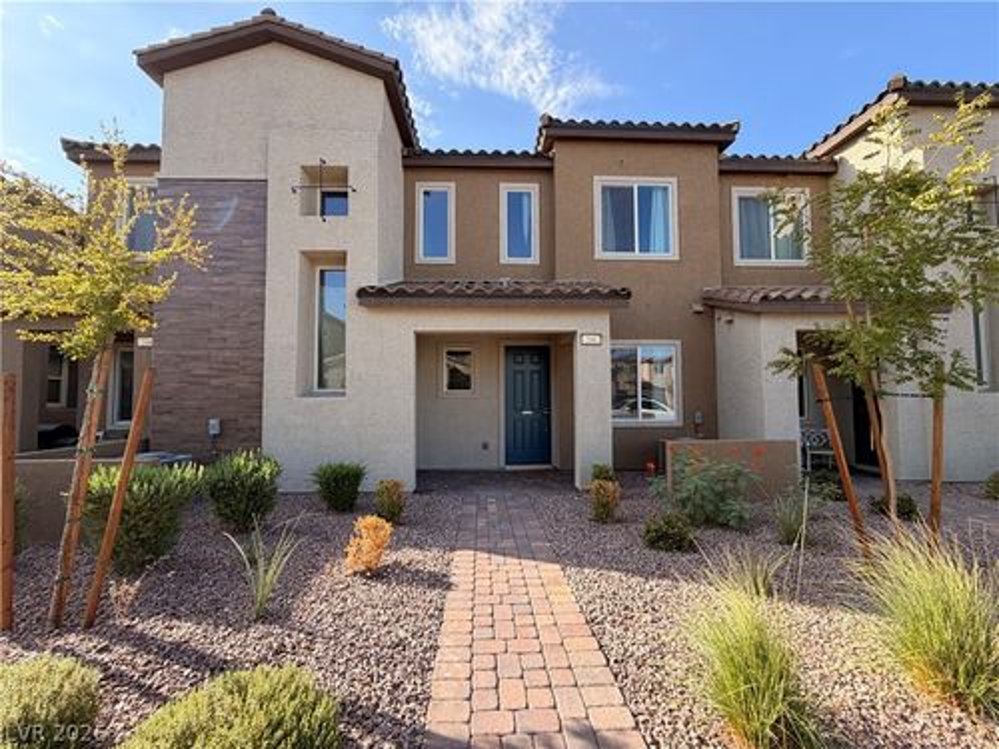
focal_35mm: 14
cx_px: 500
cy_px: 374
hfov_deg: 102.1
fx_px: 404
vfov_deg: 85.7
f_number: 2.2
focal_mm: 2.22
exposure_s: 1/502
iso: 40
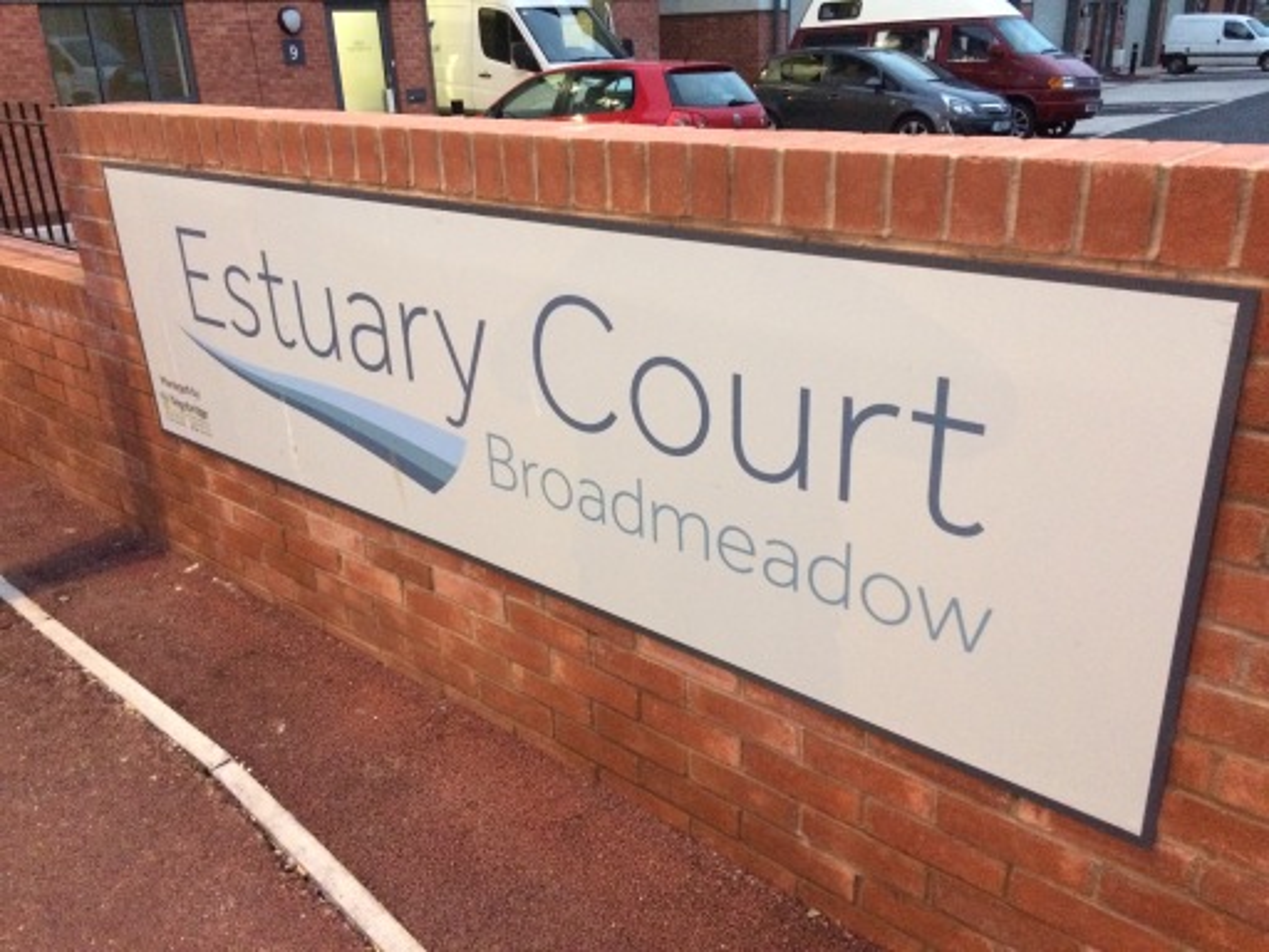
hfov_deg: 61.7
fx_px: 1063
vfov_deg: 48.2
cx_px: 634
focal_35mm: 29
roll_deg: +2.8
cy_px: 476
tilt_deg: -23.1
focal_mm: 4.15
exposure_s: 1/17
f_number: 2.2
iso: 500
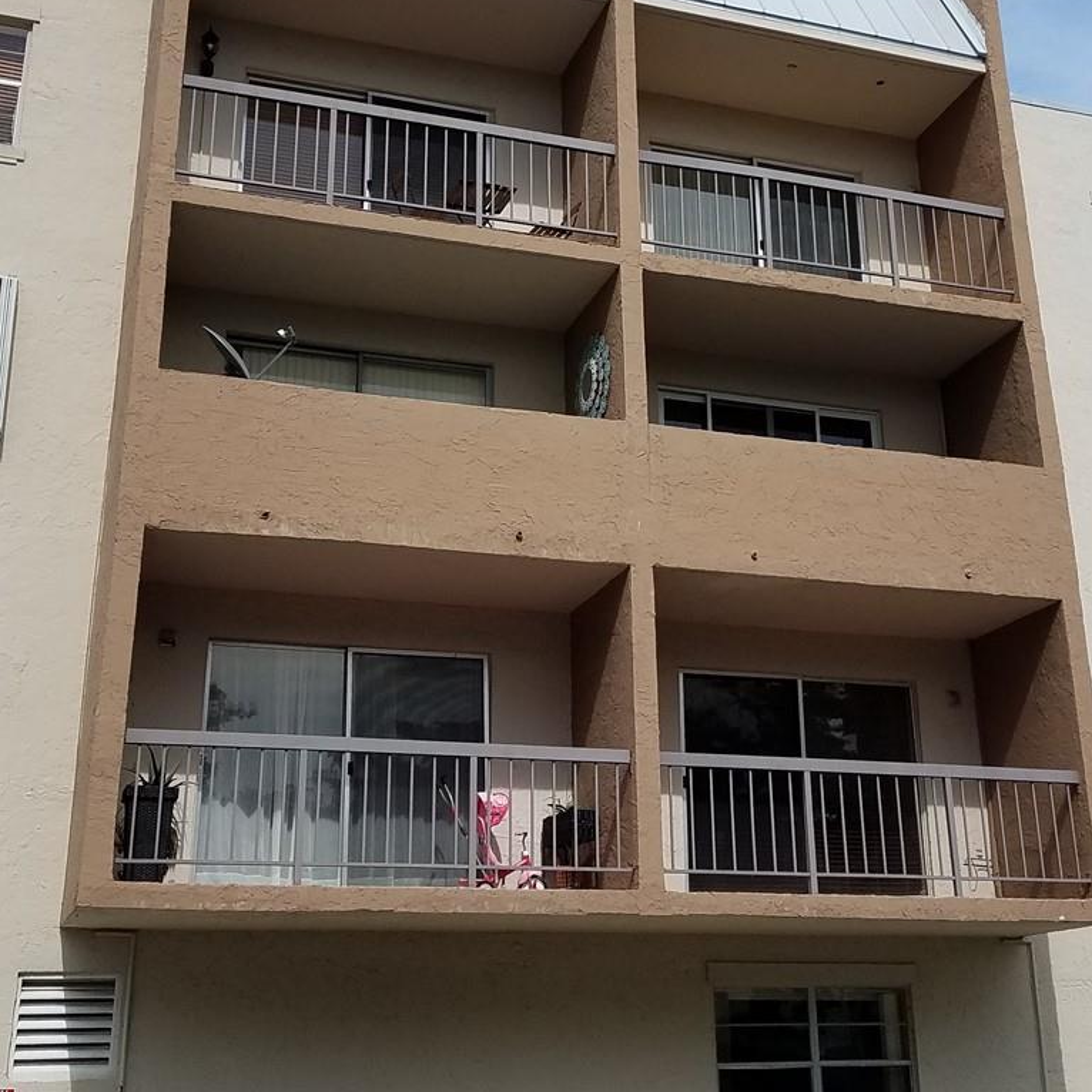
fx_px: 1713
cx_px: 614
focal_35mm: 48
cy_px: 294
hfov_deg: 35.3
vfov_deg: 34.7
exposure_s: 1/2128
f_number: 1.7
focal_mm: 4.2
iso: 40
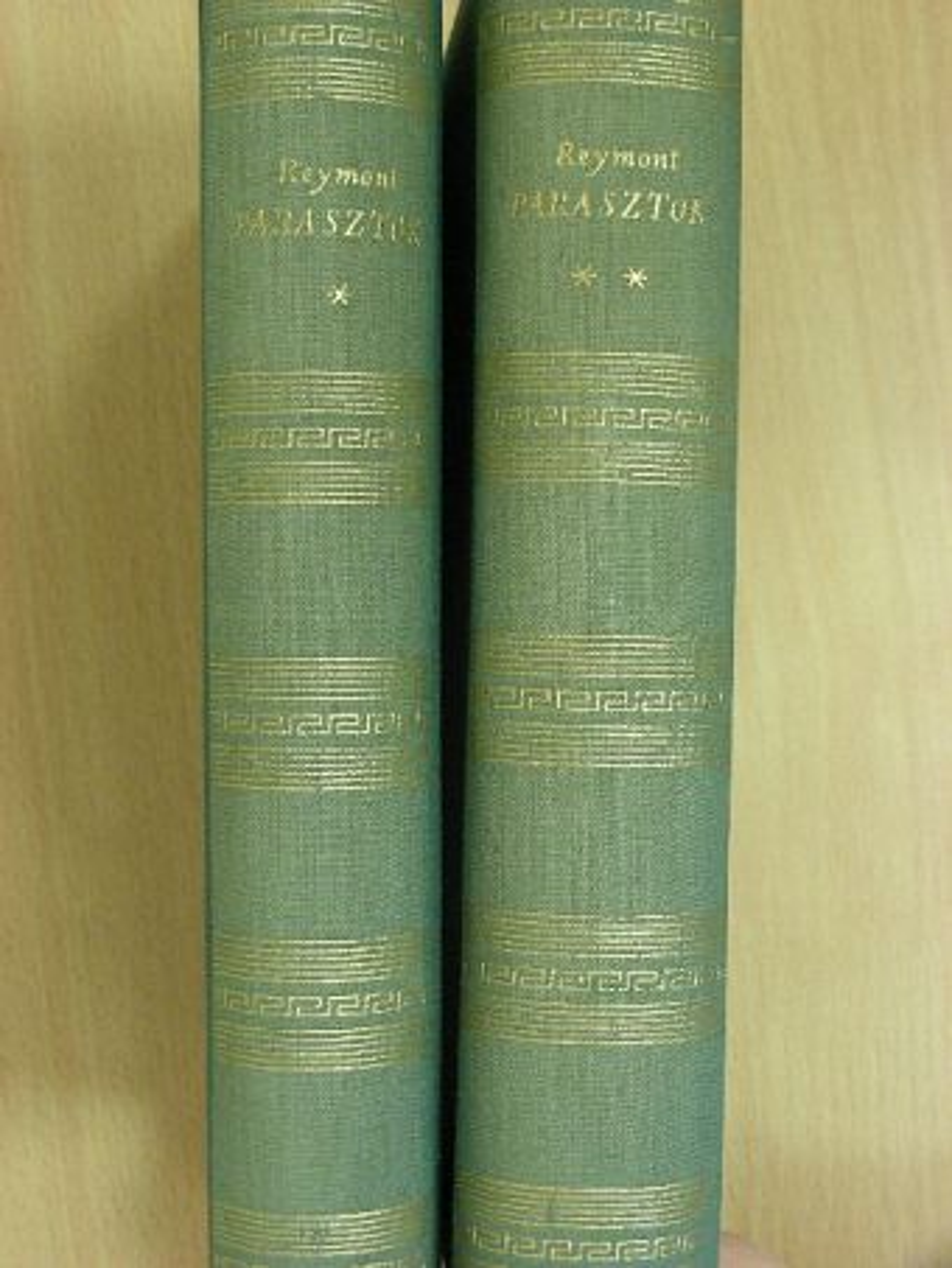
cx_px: 476
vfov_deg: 36.2
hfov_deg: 27.5
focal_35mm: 53
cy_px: 634
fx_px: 1943
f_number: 3.5
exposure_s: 1/9.8
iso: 200
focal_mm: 8.8
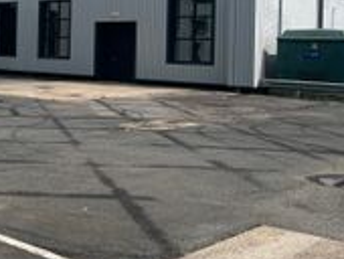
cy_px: 40
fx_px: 607
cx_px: -26
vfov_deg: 23.6
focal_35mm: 61
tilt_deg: +0.1
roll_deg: -1.7
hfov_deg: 28.9
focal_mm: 5.1
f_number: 1.6
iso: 50
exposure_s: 1/4149
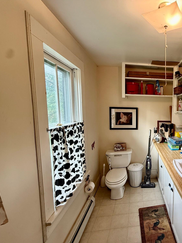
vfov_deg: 84.7
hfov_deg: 60.1
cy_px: 122
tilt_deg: -4.9
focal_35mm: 19
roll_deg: -0.6
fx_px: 133
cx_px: 158
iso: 160
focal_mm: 2.22
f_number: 2.2
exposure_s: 1/60
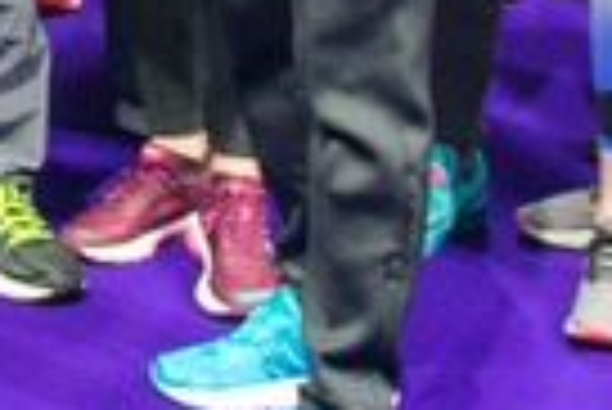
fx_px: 2604
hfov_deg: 12.3
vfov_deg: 8.5
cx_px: -490
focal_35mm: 153
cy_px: -403
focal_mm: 26
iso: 2500
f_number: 2.8
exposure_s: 1/50
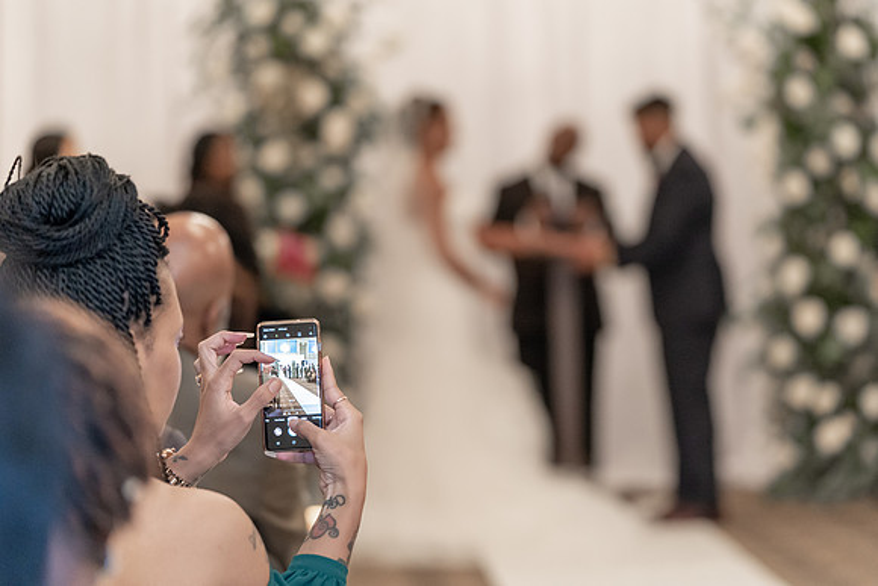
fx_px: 3340
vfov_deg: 10.0
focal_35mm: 137
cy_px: 260
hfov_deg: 15.0
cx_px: 488
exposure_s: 1/125
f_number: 2.8
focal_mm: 122
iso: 2000
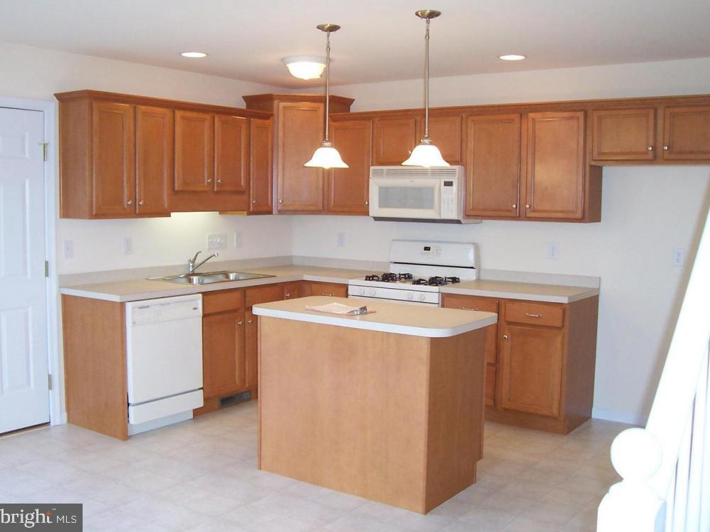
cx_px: 358
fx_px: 780
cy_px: 260
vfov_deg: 37.7
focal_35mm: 38
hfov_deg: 49.0
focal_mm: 5.6
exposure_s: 1/60
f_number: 2.8
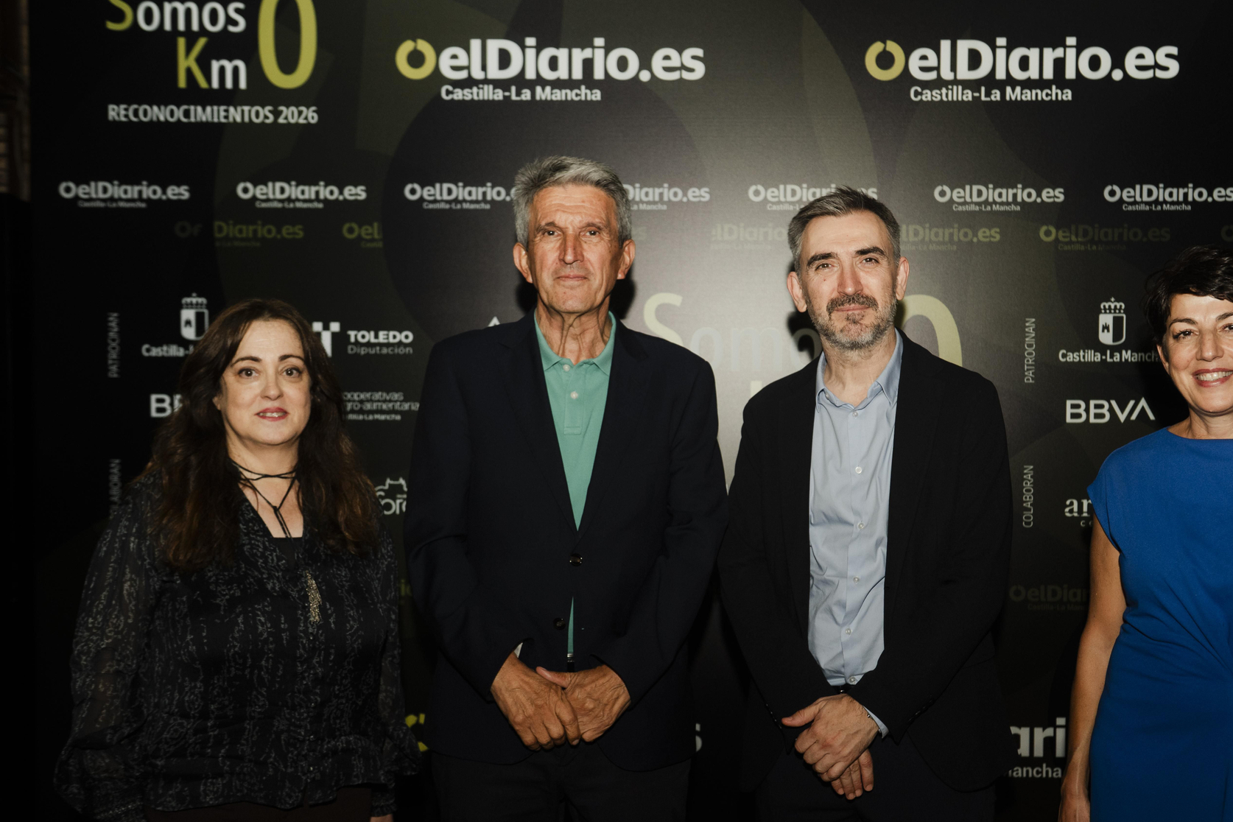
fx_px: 1473
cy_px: 467
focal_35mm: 43
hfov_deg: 45.2
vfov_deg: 31.1
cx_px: 725
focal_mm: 36
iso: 800
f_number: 4
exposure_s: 1/160
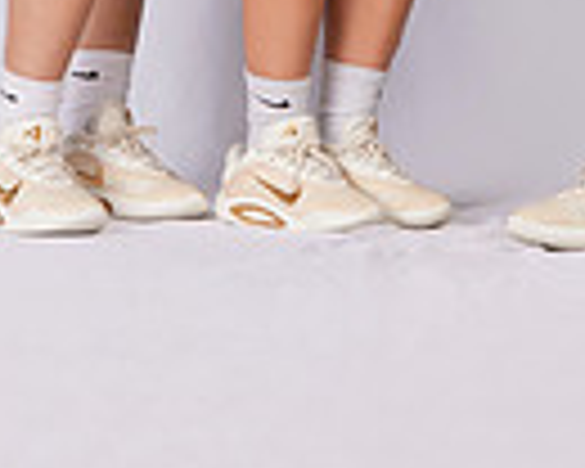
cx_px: 369
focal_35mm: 234
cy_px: -536
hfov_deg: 8.3
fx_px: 4051
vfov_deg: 6.4
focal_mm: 72
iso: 400
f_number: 11
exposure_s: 1/200
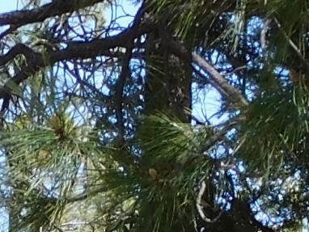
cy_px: 820
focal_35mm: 471
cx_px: -210
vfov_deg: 3.1
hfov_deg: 4.2
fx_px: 4207
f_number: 4.2
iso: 125
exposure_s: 1/320
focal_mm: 10.7
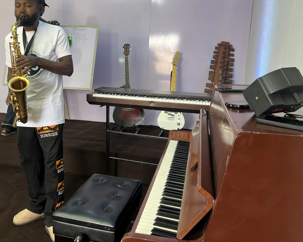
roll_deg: -1.7
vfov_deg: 43.3
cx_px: 121
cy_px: 104
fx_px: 305
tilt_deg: -10.0
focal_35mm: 34
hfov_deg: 52.5
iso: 100
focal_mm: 5.7
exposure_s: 1/121
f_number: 1.5
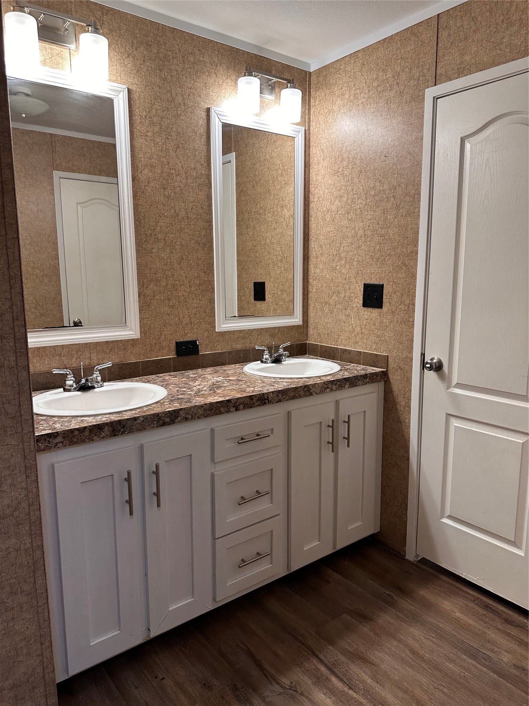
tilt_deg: -8.2
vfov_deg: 71.6
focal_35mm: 24
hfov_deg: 56.8
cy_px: 353
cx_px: 264
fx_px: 489
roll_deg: -0.6
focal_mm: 6.86
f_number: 1.78
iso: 160
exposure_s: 1/120
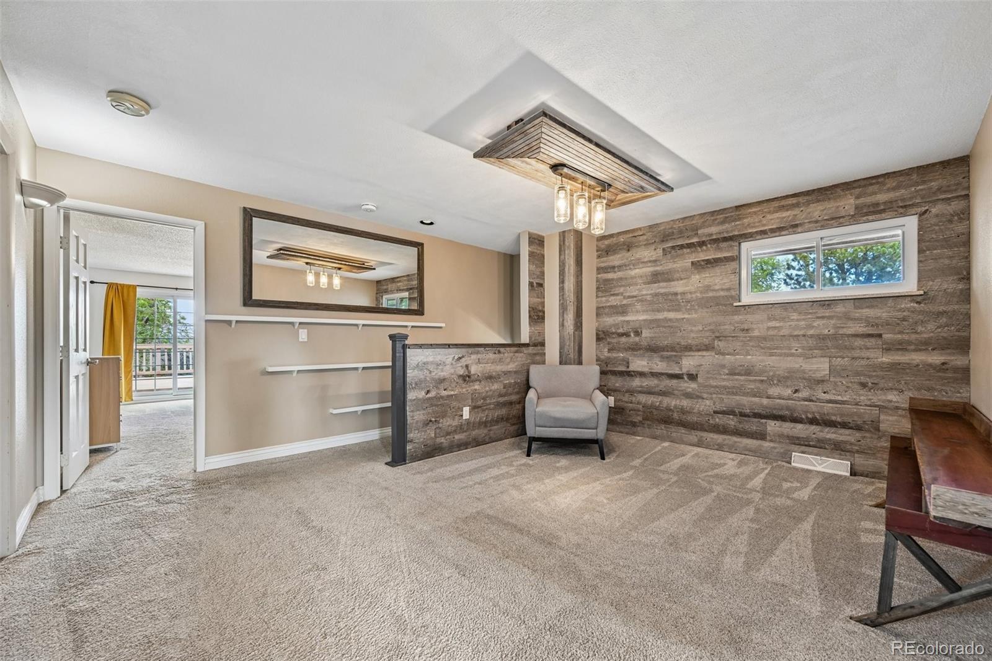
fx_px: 386
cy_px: 330
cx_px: 496
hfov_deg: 104.3
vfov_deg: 81.2
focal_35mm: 14
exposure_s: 1/10
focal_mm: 14
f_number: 8
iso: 400
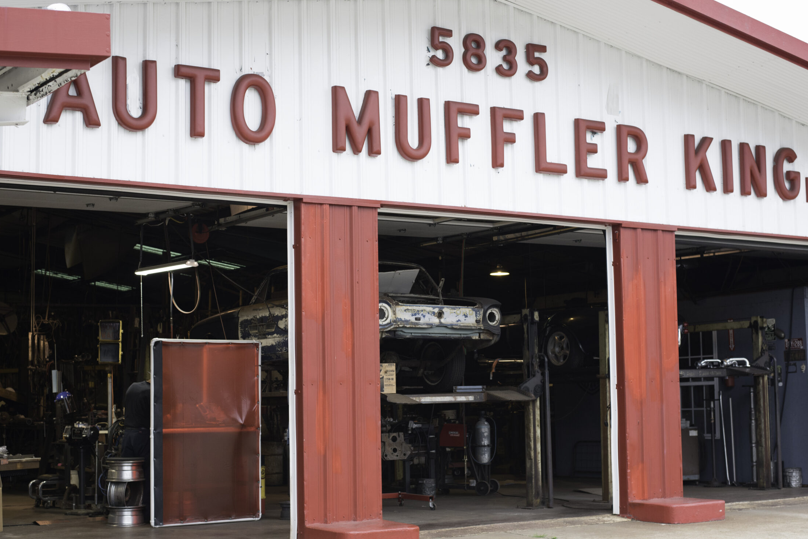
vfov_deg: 23.4
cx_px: 399
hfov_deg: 34.5
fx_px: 1302
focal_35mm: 58
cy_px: 285
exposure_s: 1/60
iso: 800
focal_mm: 50
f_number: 4
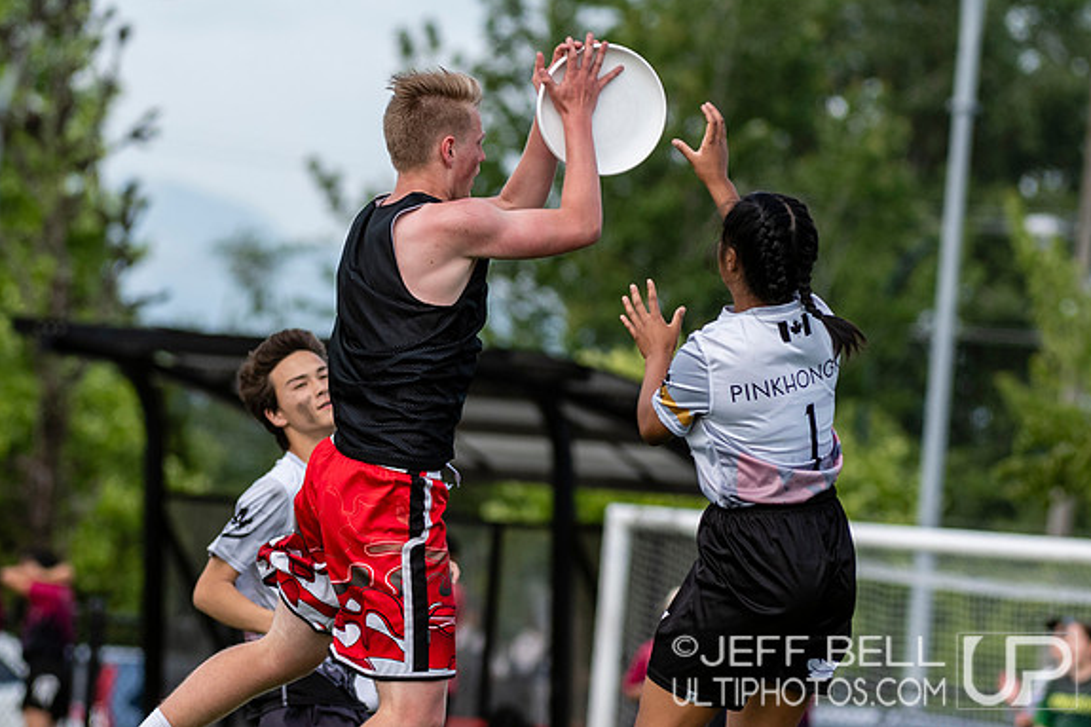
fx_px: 14299
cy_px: 502
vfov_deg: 2.9
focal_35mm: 472
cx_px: 486
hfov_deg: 4.4
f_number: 4
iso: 320
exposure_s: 1/1250
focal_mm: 200
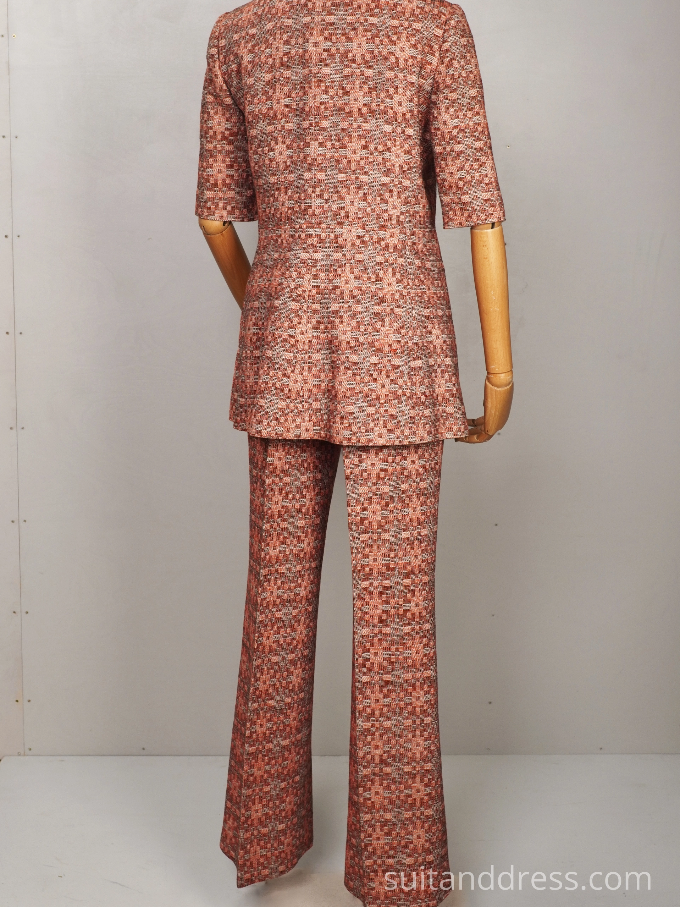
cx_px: 340
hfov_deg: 28.0
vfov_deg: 36.8
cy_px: 416
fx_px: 1362
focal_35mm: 52
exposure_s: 1/20
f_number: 8
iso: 320
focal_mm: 32
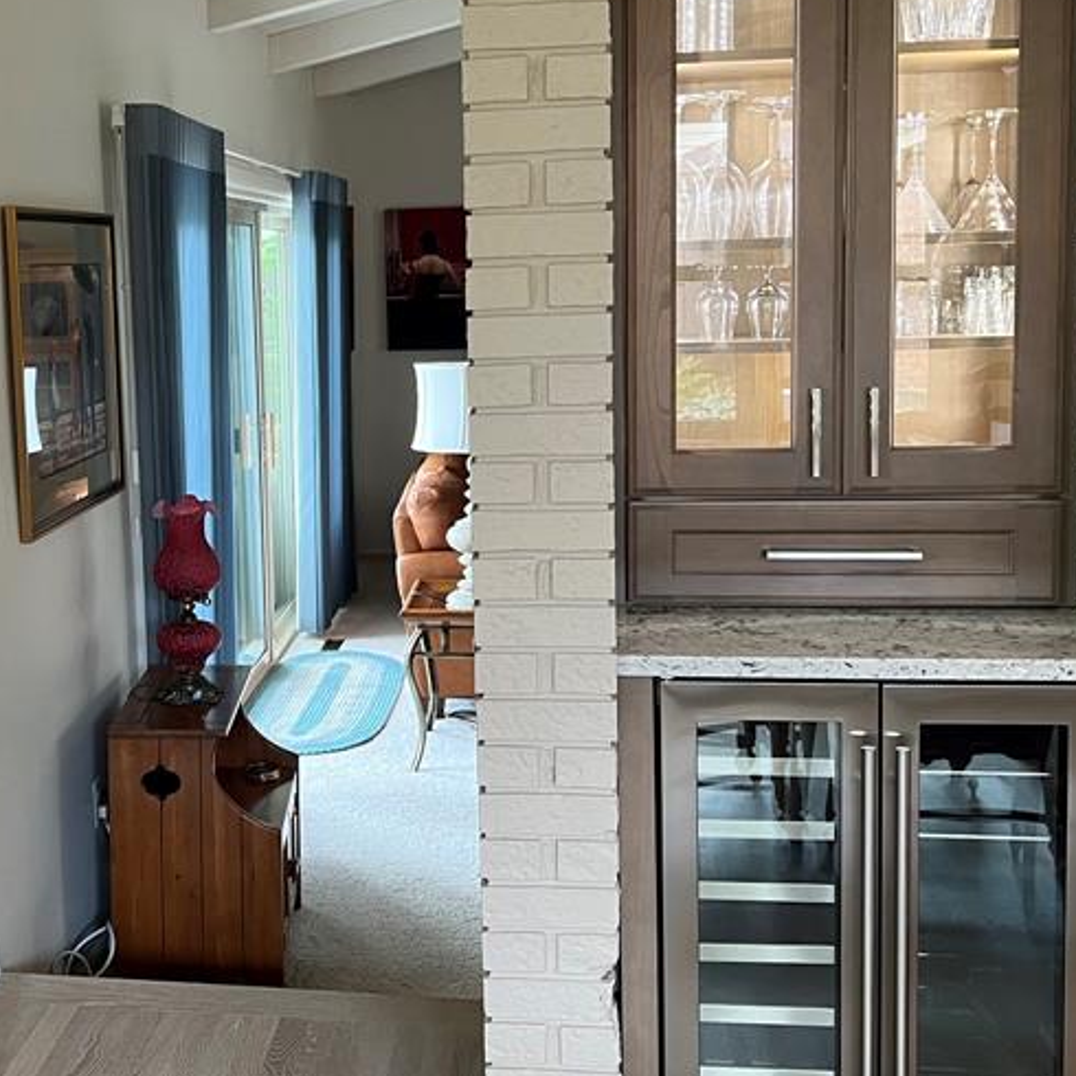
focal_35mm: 48
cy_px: 459
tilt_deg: -6.5
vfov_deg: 35.3
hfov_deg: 34.9
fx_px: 1688
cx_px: 334
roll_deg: +1.4
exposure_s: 1/60
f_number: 1.5
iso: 125
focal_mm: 5.7
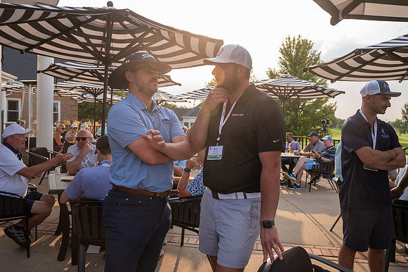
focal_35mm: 30
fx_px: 345
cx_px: 204
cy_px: 136
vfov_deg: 42.9
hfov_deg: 61.1
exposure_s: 1/250
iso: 250
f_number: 6.3
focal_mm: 30.5
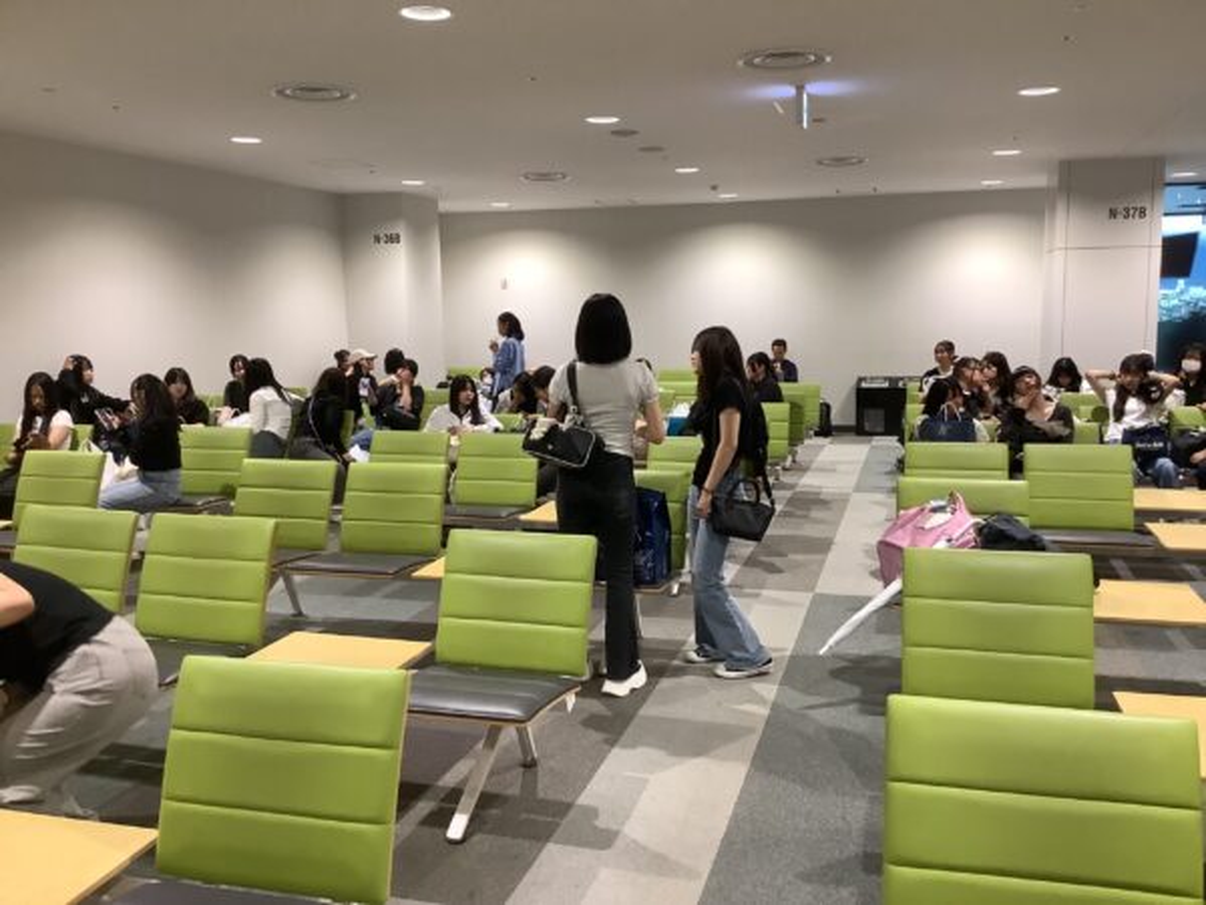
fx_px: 1080
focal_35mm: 31
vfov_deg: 45.4
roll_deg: +1.3
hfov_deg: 58.4
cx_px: 603
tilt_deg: -7.4
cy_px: 452
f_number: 2.4
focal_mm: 3.3
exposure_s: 1/60
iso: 125
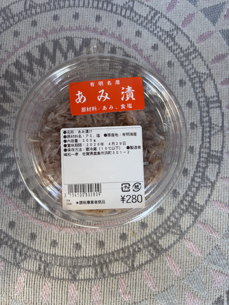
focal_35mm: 26
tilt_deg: -85.7
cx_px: 114
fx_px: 229
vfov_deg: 67.3
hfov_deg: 53.1
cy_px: 152
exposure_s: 1/162
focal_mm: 5.96
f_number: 1.6
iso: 40
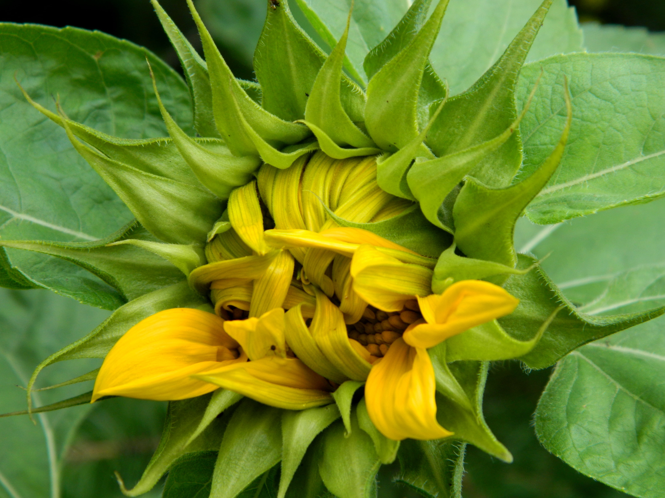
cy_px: 249
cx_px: 332
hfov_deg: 19.1
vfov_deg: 14.4
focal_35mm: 103
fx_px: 1979
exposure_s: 1/200
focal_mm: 18.6
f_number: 4.5
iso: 80
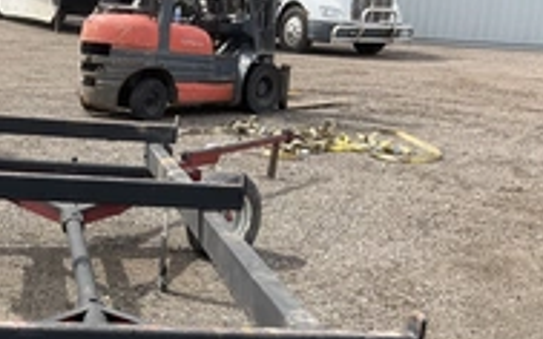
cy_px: 348
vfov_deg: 19.4
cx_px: 89
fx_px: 962
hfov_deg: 30.6
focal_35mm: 65
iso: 25
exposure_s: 1/829
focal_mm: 3
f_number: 1.8
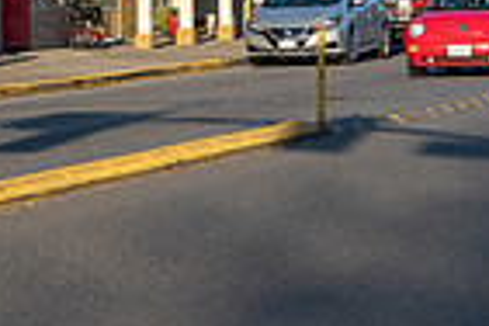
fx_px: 2771
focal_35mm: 204
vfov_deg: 6.6
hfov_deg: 9.6
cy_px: -293
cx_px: -363
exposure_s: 1/400
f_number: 7.1
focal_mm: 48
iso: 100
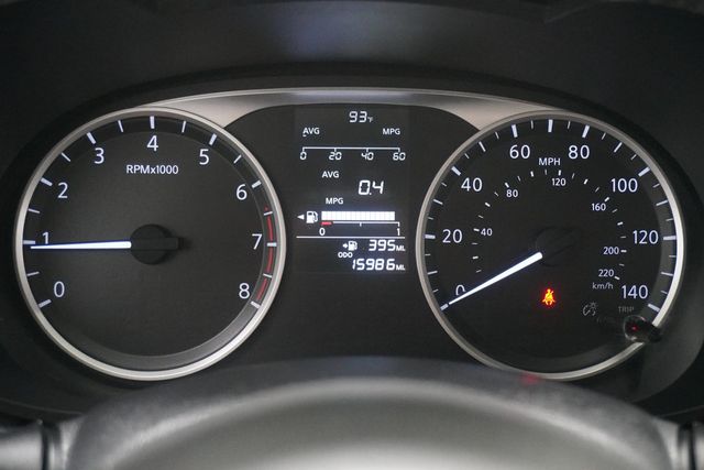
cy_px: 235
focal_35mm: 49
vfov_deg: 27.5
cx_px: 352
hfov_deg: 40.3
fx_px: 958
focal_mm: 33
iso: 10000
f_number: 5
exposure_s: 1/160
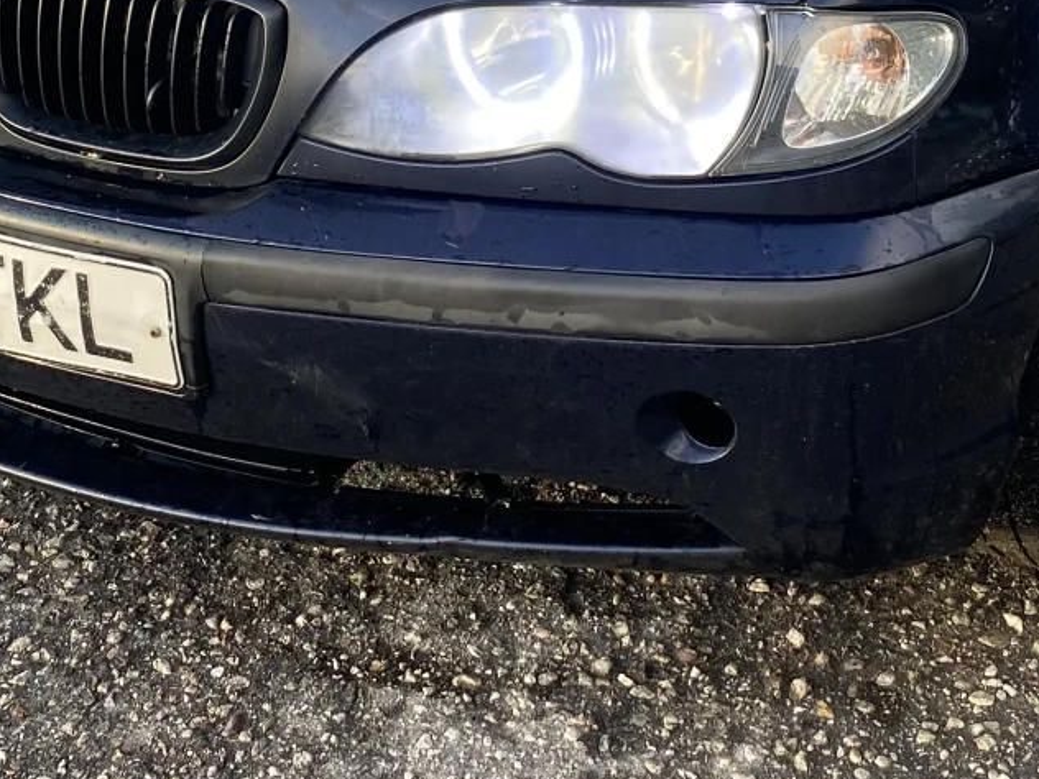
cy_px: -117
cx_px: 630
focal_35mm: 79
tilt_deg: -18.1
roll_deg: +0.7
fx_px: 2371
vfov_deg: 17.9
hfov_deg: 24.7
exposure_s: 1/122
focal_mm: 4.25
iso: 40
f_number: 1.8
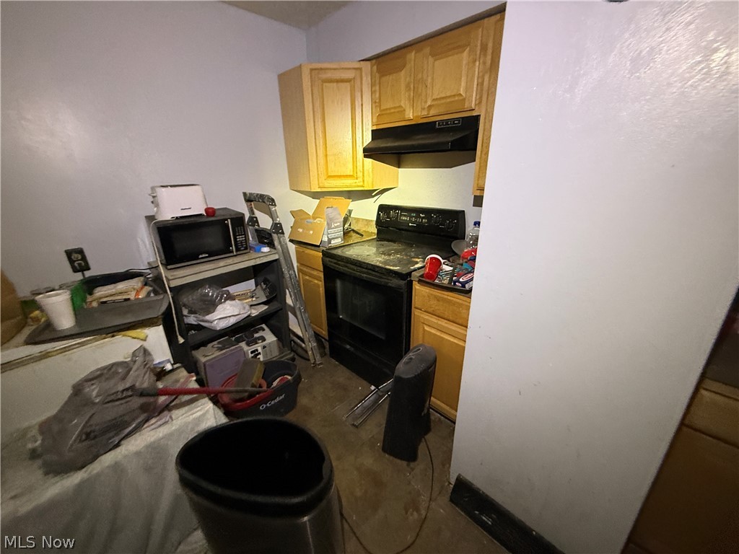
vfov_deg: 85.7
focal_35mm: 14
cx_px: 370
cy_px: 277
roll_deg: -1.4
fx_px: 299
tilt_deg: -23.1
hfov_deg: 102.1
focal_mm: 2.22
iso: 400
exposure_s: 1/64
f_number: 2.2
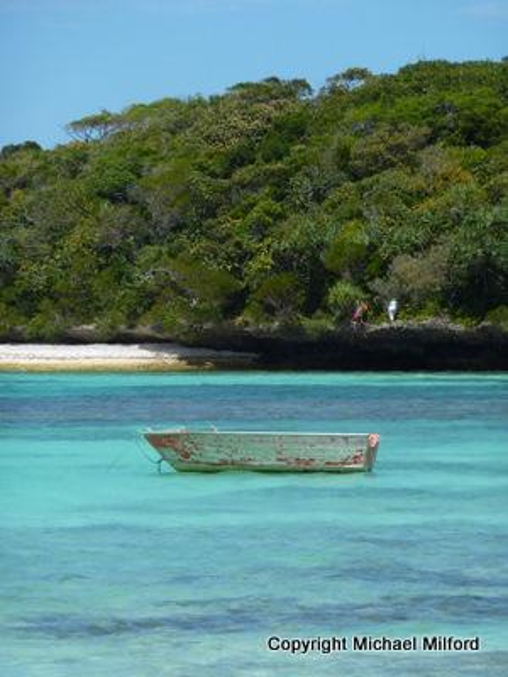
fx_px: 4735
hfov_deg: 6.1
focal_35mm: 242
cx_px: 254
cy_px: 338
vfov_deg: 8.2
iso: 80
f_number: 5.6
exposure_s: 1/500
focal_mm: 39.7
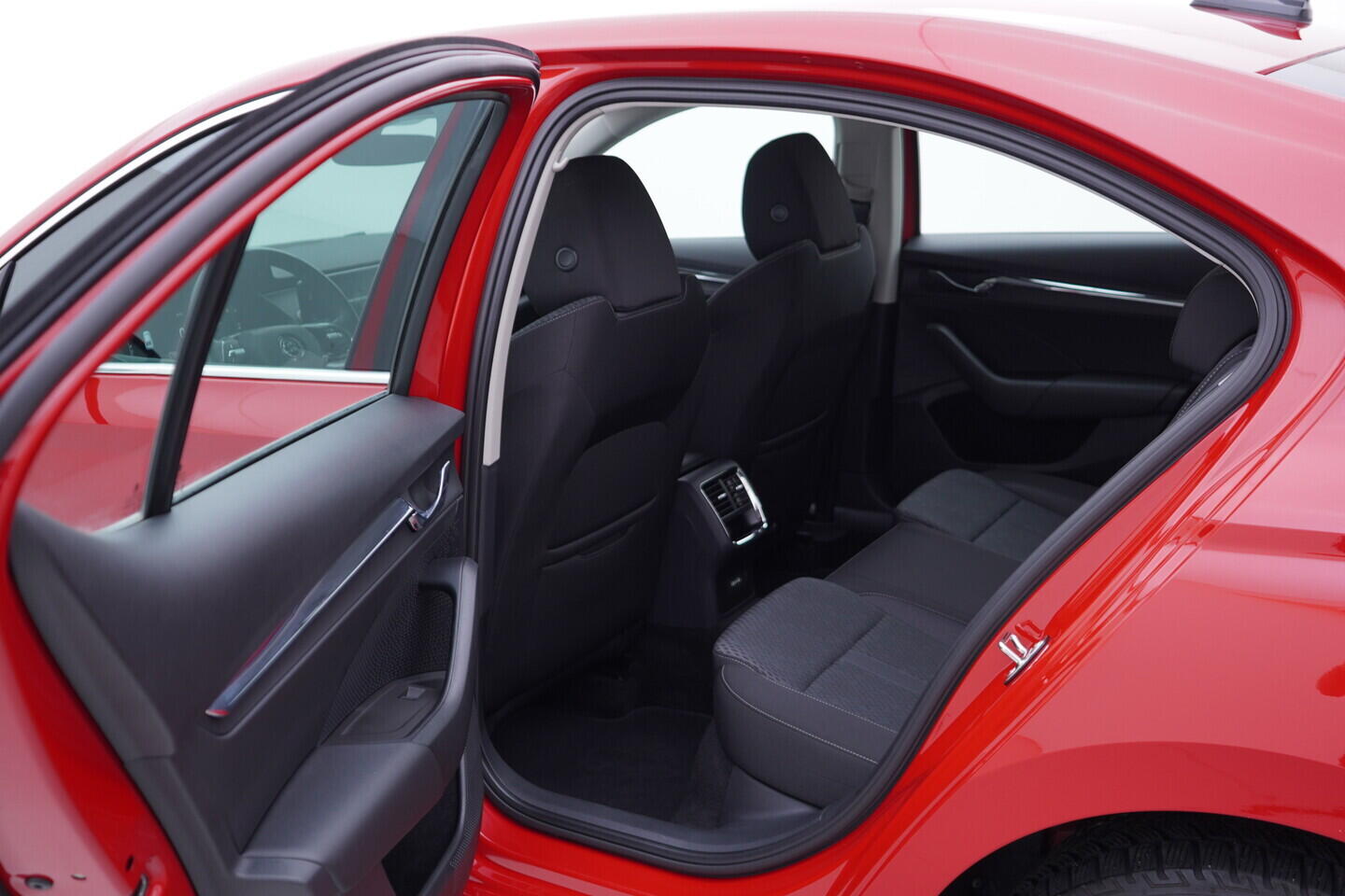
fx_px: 1345
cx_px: 672
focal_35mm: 36
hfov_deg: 53.1
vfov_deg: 36.9
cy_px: 448
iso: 125
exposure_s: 1/40
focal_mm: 24
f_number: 2.8
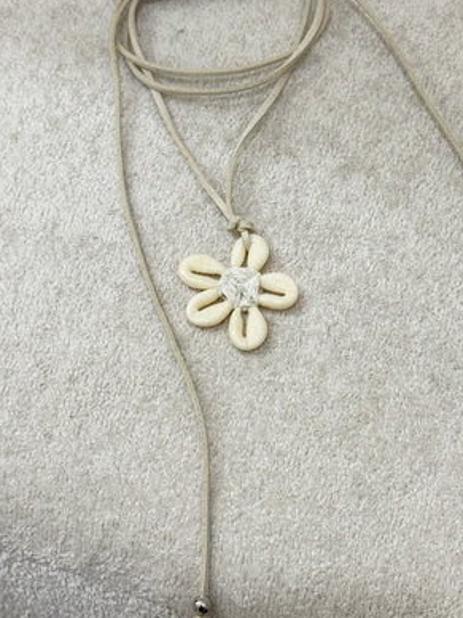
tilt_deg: -60.1
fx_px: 1177
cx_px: 315
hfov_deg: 22.1
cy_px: 262
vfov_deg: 29.3
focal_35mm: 66
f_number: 1.78
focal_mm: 6.76
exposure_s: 1/50
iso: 160
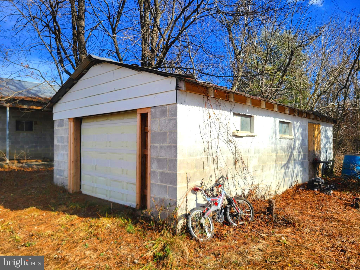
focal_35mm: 26
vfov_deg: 53.1
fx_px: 270
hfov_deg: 67.3
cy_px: 135
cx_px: 180
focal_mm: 5.4
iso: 40
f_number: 1.8
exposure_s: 1/2302
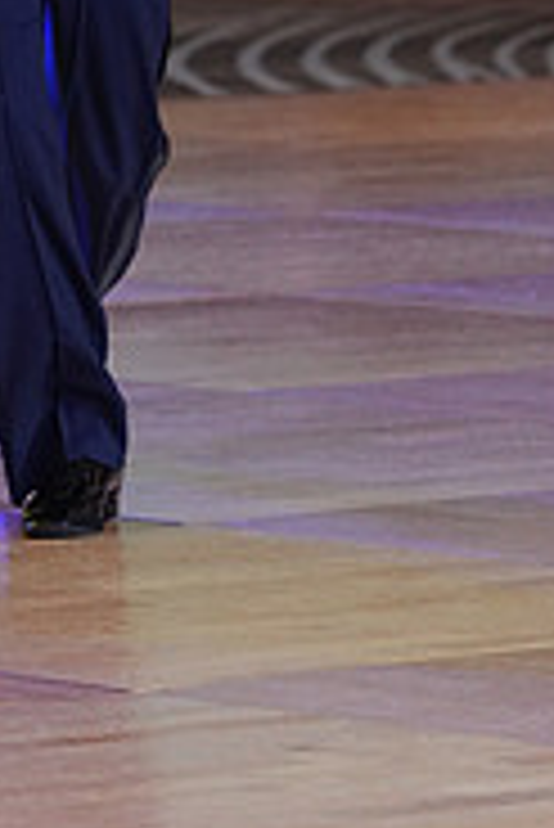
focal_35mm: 425
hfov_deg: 3.2
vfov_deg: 4.8
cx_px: -142
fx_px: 9791
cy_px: -328
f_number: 4
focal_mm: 135
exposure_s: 1/400
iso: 2000
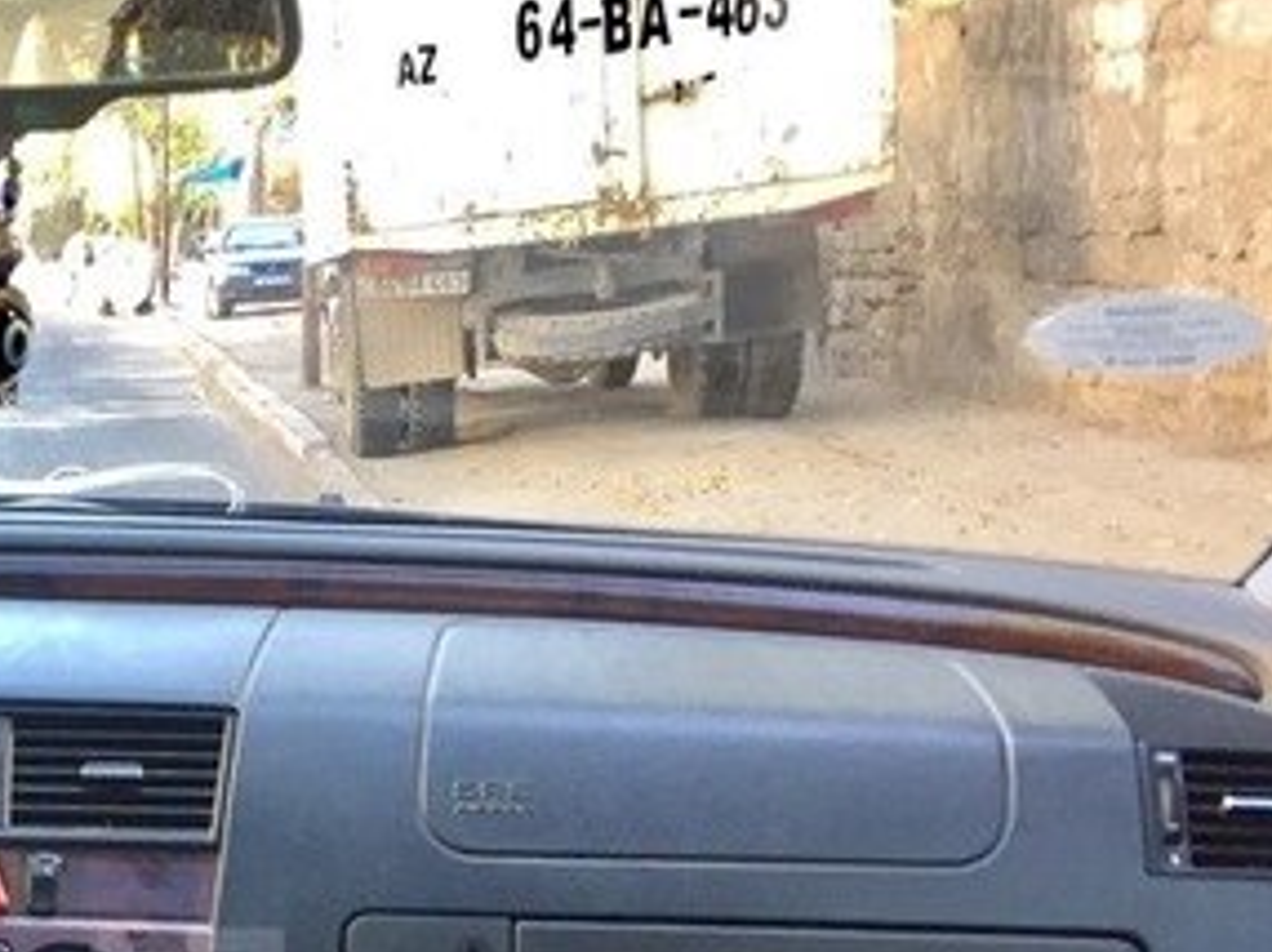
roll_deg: -0.8
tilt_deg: -17.9
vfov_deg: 21.0
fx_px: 2460
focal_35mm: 67
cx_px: -169
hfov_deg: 26.4
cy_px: 994
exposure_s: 1/33
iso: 40
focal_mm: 4.15
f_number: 2.2
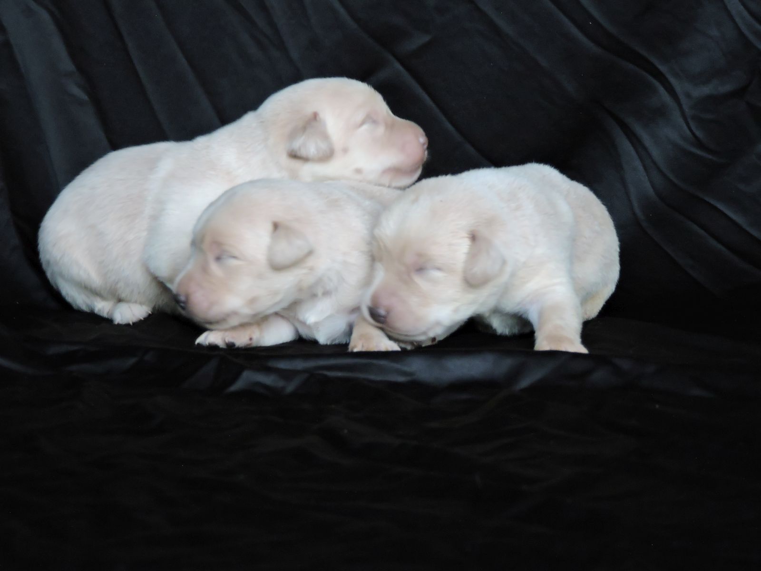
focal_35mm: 155
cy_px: 286
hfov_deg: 12.7
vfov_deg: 9.6
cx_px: 380
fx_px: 3408
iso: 1100
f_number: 4.4
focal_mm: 27.6
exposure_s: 1/30
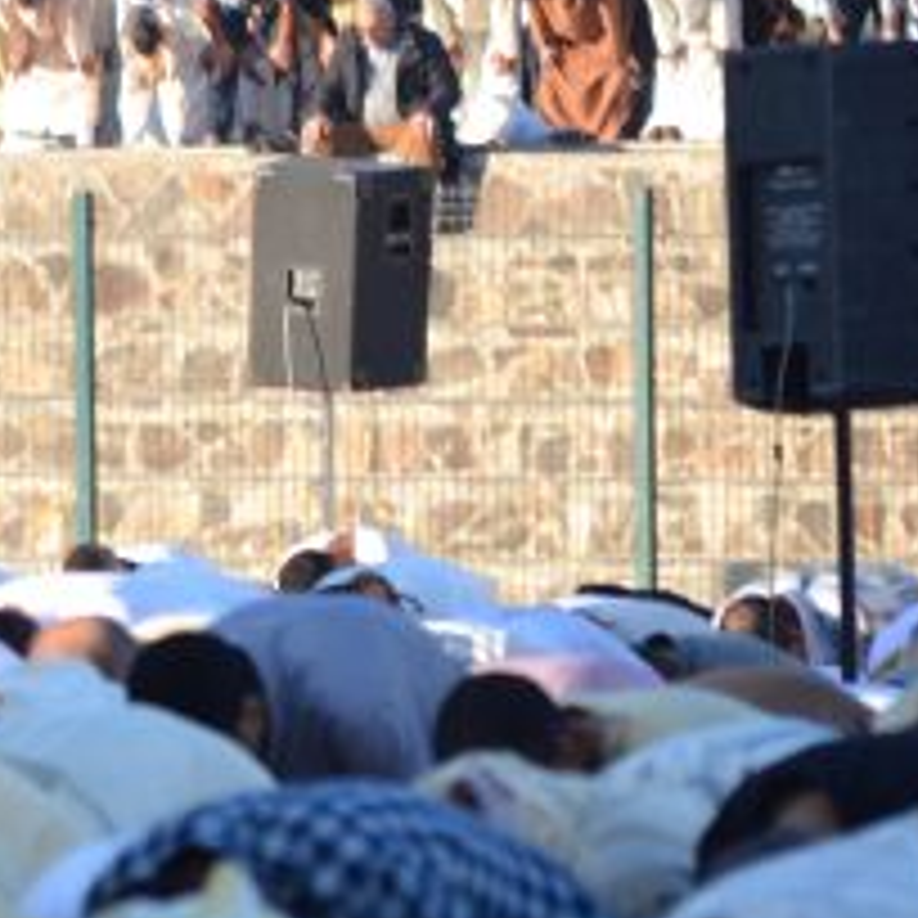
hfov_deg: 2.2
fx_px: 23973
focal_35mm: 799
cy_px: 580
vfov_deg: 2.2
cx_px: -248
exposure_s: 1/500
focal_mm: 200
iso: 140
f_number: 5.6
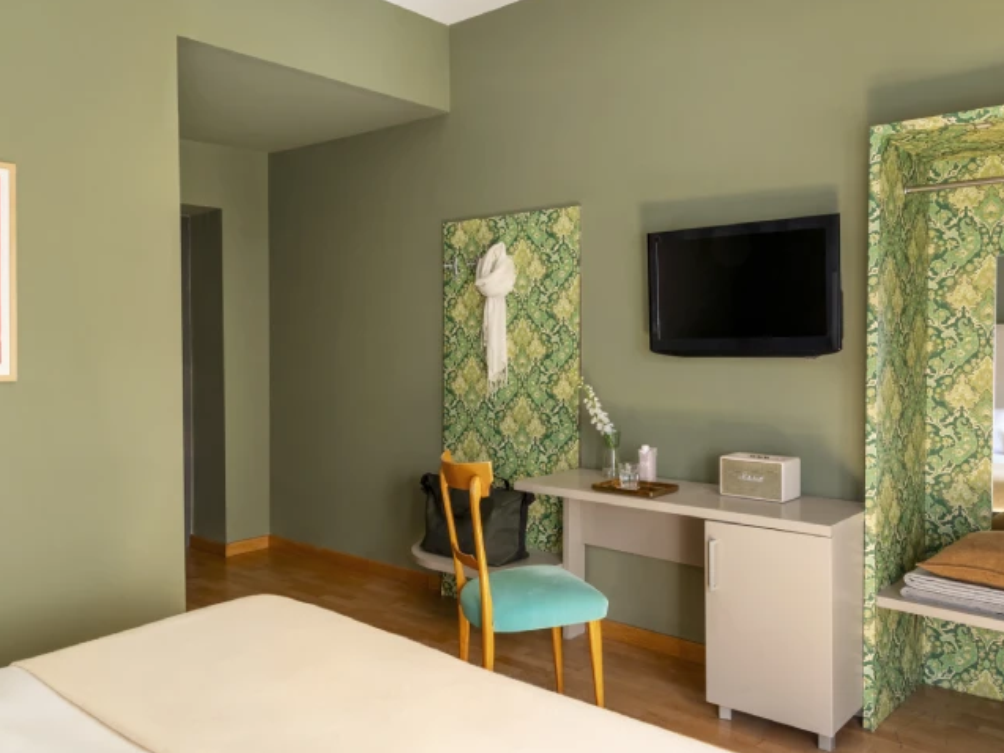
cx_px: 552
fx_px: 841
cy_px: 361
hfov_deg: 61.5
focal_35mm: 29
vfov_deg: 48.2
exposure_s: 1/3
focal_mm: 24
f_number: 18
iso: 400
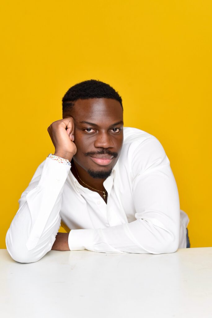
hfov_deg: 27.0
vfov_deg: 39.6
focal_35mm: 50
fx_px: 441
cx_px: 106
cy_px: 159
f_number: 5
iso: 250
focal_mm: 50
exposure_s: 1/100
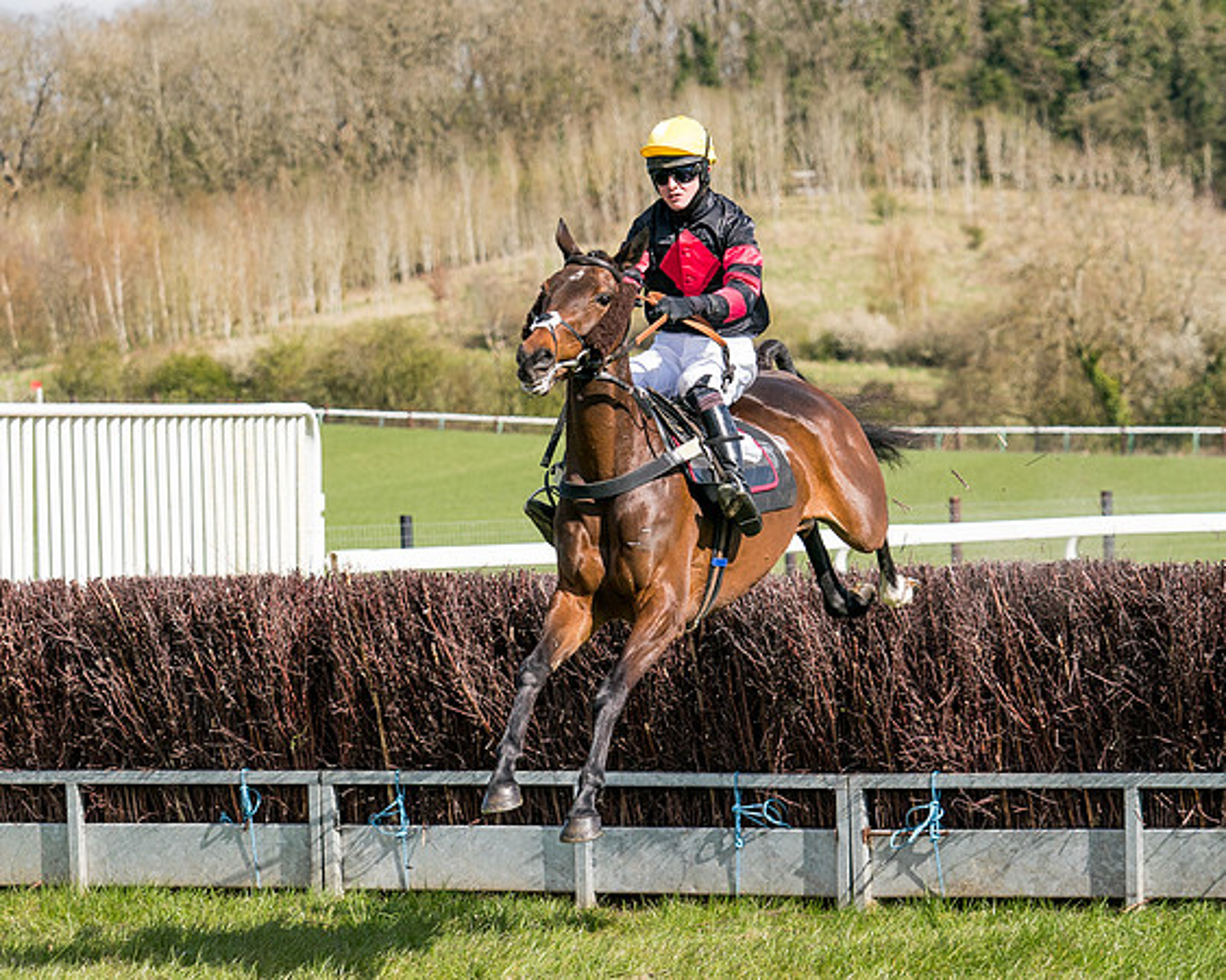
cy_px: 529
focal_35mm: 193
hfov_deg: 10.0
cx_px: 449
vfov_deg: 8.0
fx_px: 6992
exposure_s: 1/2000
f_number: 4.5
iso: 400
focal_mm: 98
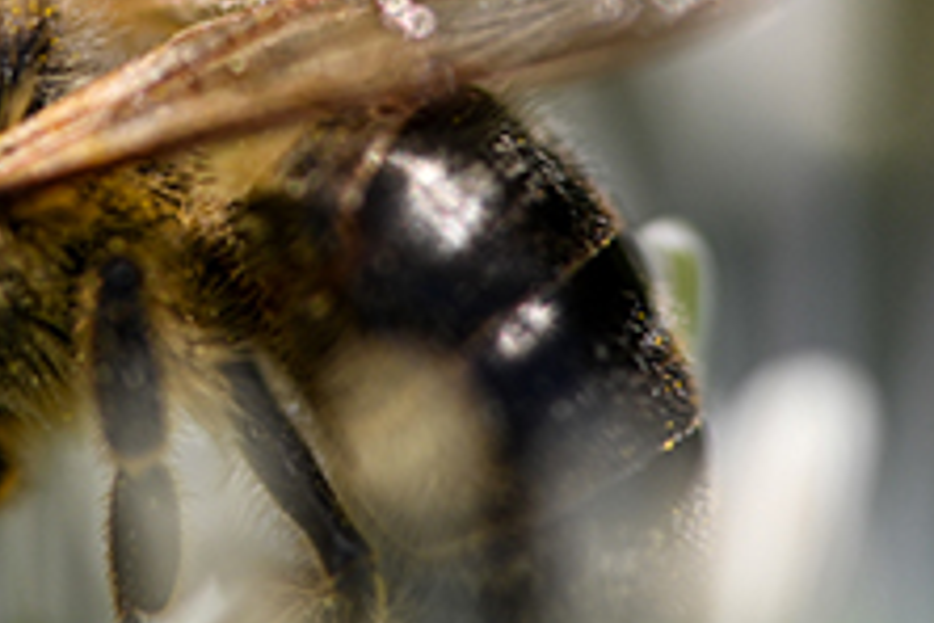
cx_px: 122
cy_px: -38
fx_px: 8276
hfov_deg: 6.4
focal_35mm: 319
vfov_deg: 4.3
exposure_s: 1/1250
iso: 180
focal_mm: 90
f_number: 2.8
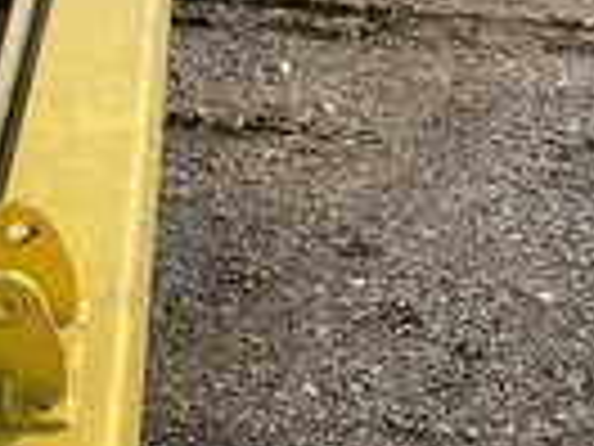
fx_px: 1510
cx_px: 94
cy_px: 541
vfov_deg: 16.1
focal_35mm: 88
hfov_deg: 21.9
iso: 25
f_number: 1.8
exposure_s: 1/1055
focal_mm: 3
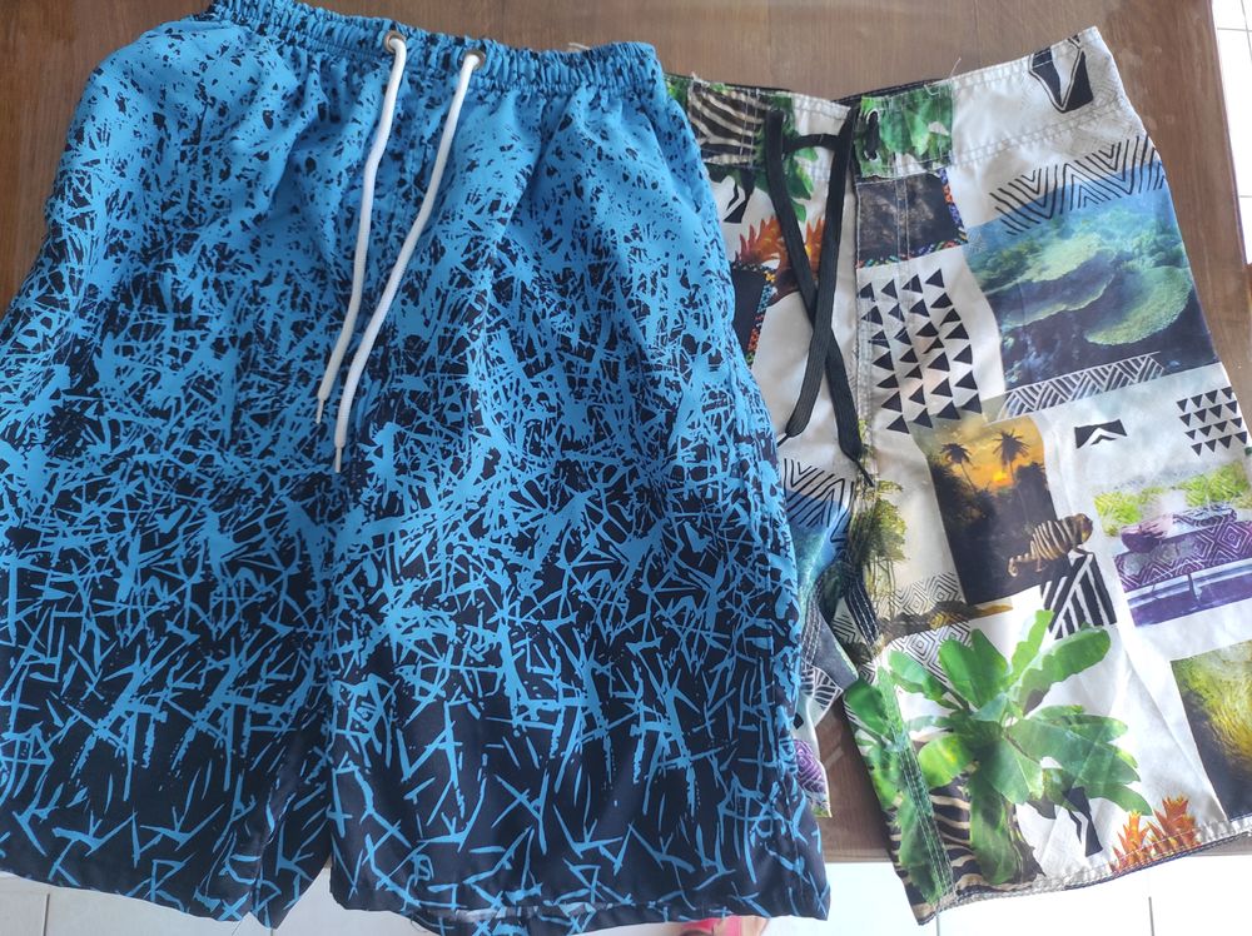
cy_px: 468
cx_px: 626
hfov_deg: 69.4
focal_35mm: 25
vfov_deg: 54.8
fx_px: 903
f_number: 1.89
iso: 247
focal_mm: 5.43
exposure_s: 1/50
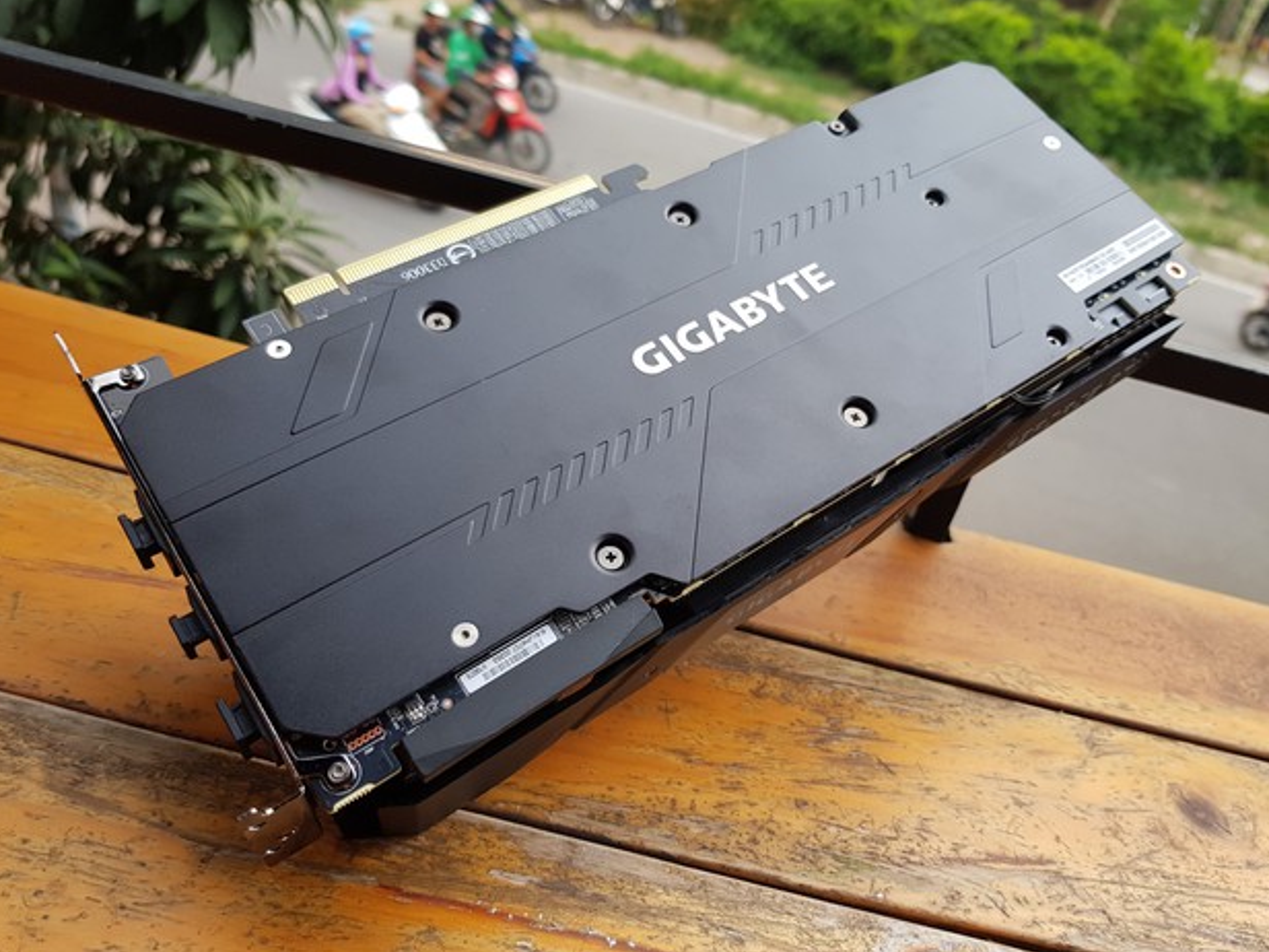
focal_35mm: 27
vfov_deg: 51.3
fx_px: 990
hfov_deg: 65.3
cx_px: 643
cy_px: 460
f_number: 1.7
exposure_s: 1/120
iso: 64
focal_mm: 4.3
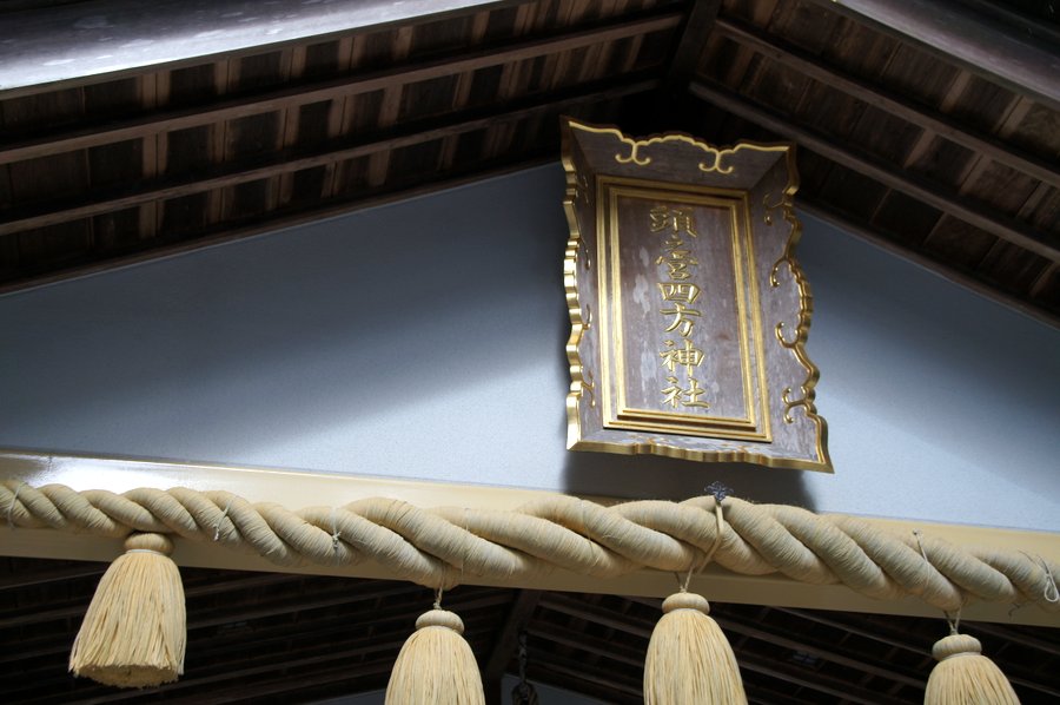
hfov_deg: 41.2
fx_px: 1412
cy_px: 352
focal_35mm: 48
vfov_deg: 28.0
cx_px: 530
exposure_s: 1/250
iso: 200
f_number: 5.6
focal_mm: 32
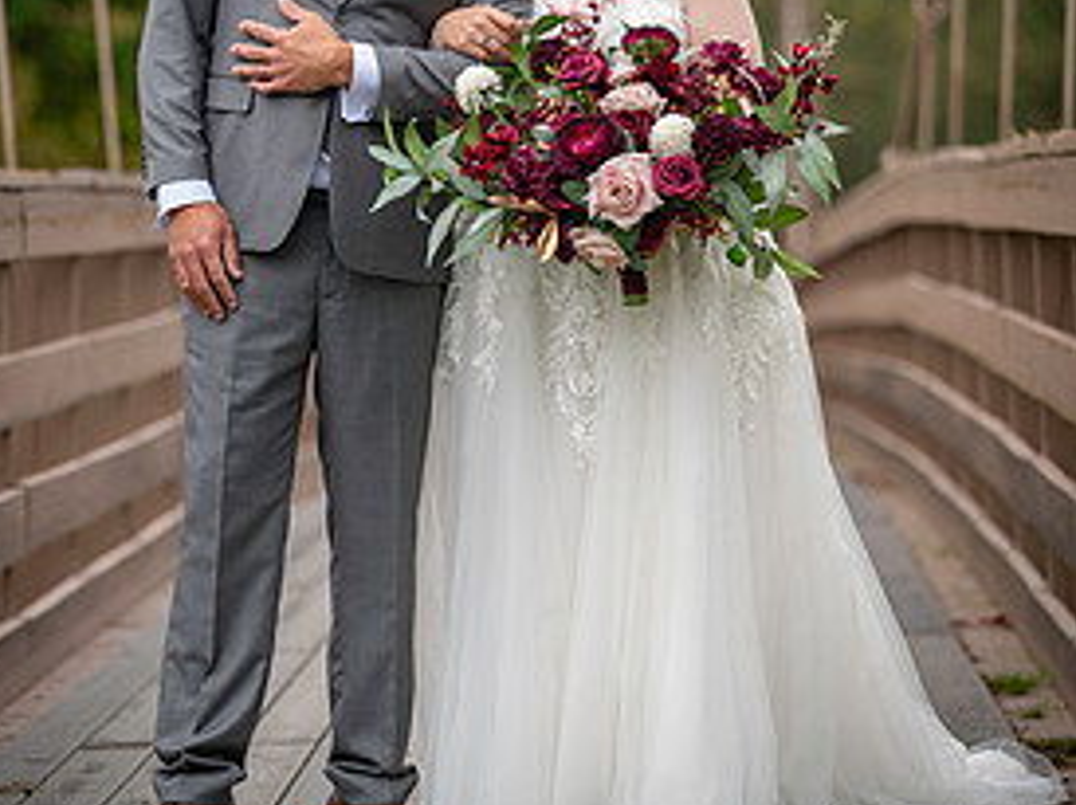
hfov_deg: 8.7
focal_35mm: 229
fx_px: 7112
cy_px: 204
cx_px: 493
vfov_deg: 6.5
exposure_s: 1/125
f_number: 3.2
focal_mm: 145
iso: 80
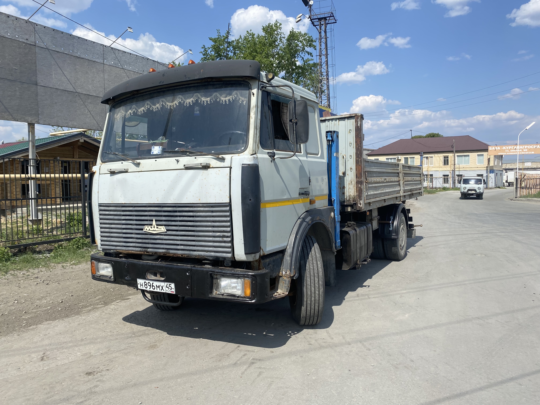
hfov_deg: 67.3
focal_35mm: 26
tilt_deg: -1.6
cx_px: 270
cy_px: 202
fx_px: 406
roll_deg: +0.8
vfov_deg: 53.1
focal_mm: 4.25
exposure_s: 1/3497
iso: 32
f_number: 1.8
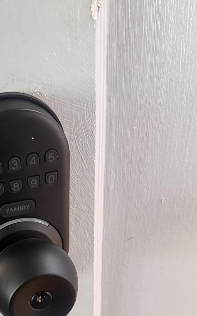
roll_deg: +9.1
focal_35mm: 59
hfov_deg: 21.0
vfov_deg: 32.7
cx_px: -13
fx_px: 507
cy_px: 289
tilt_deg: -38.4
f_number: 1.78
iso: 500
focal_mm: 6.76
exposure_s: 1/60
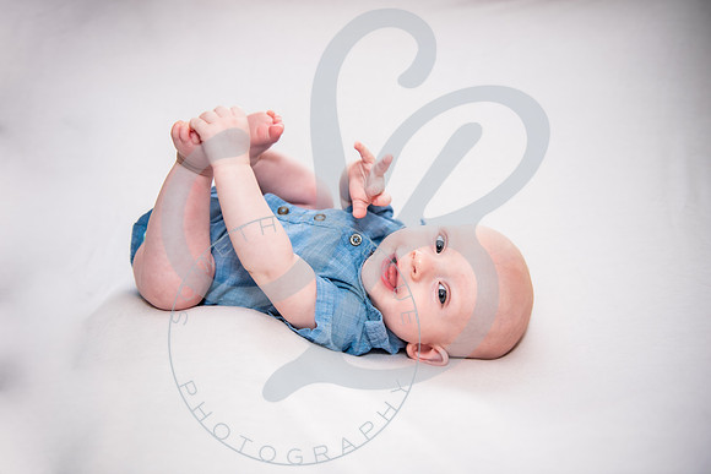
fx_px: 632
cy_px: 237
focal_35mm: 32
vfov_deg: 41.1
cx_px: 356
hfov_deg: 58.7
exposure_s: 1/125
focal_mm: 32
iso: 50
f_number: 2.8
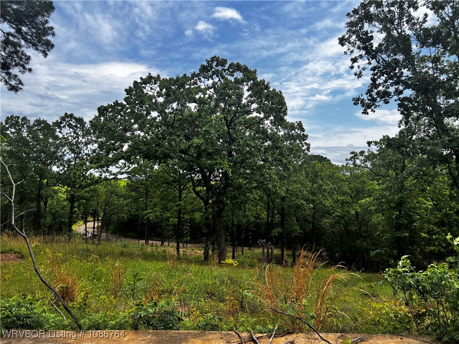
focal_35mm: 26
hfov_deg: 67.3
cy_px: 172
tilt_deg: +2.3
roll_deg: +0.9
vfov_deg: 53.1
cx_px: 230
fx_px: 345
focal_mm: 5.7
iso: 50
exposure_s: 1/4630
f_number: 1.5
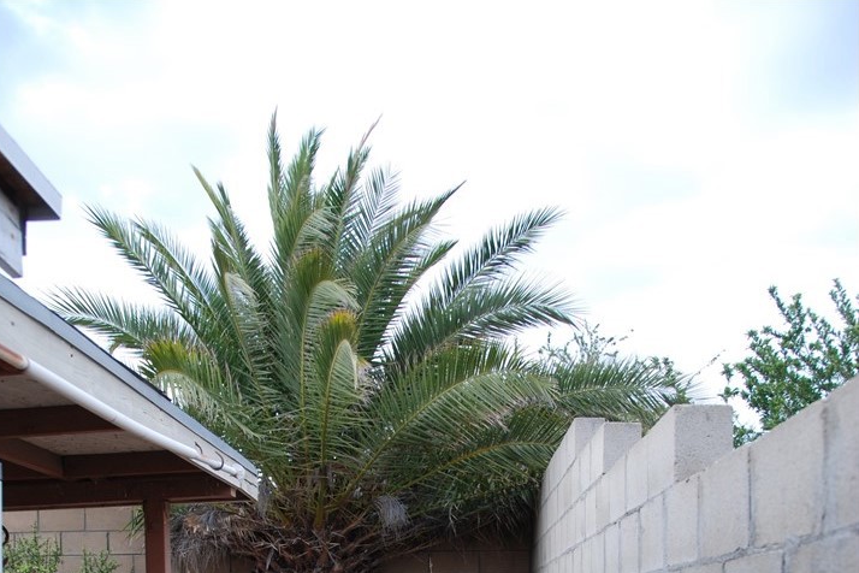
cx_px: 425
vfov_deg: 29.1
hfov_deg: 47.4
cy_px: 649
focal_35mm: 41
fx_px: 978
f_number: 3.5
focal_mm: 18
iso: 200
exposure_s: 1/250
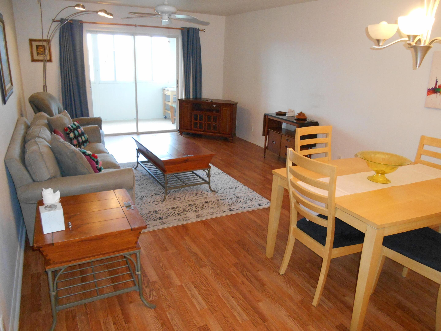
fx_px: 331
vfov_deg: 53.1
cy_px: 166
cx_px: 220
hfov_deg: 67.3
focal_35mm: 26
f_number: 3.4
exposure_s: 1/25
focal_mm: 4.7
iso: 450
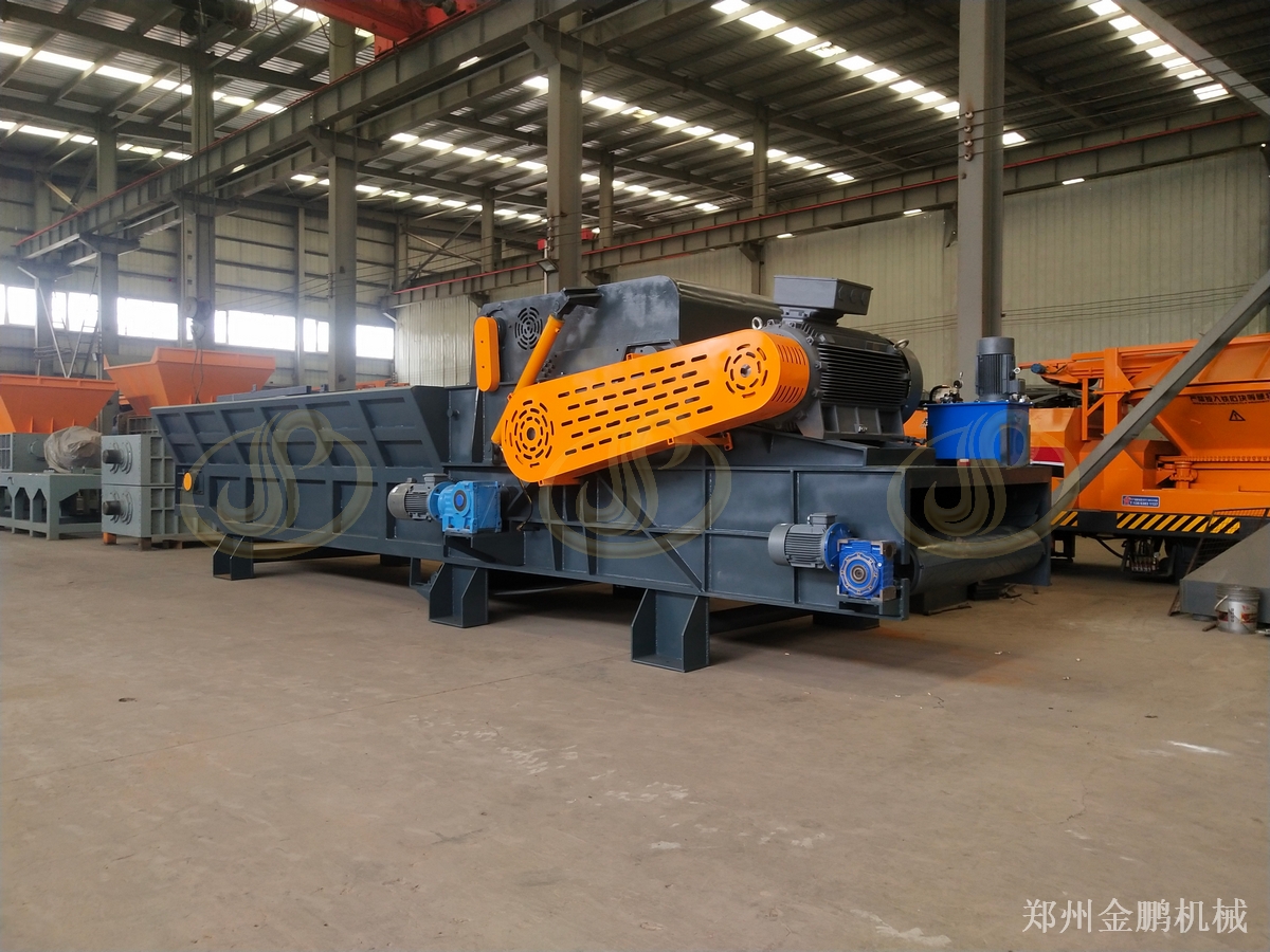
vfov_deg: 46.8
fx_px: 1101
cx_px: 635
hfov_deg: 60.0
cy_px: 476
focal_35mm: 30
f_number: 1.8
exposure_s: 1/50
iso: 267
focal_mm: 3.95
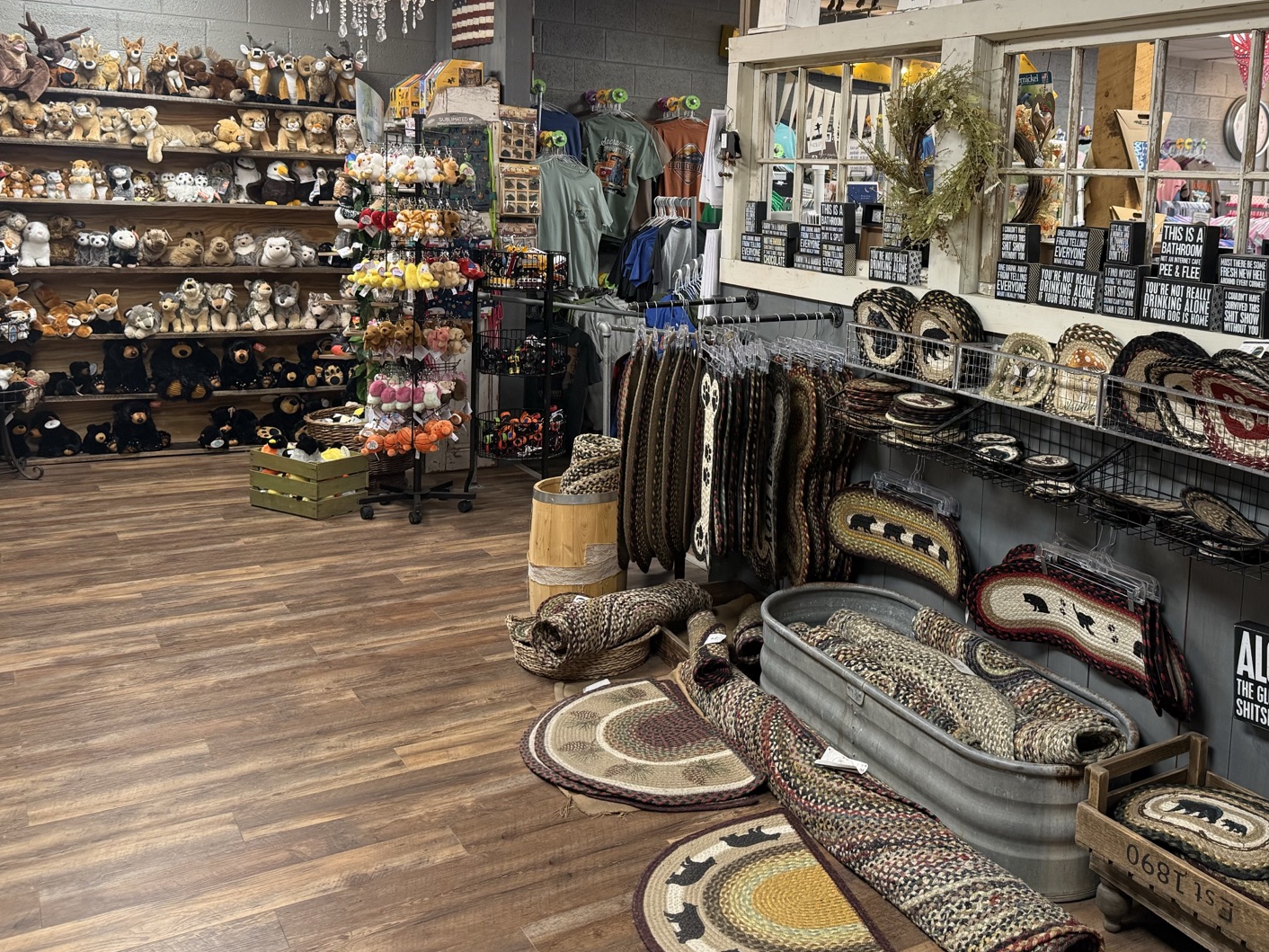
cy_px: 319
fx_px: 1246
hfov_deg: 53.2
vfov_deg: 41.3
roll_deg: -2.3
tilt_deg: -3.7
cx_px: 820
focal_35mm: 34
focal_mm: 6.76
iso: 200
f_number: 1.78
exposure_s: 1/60
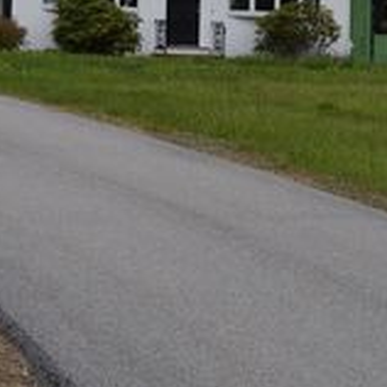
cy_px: 11
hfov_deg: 15.3
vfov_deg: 15.2
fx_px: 1429
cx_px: 83
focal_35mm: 113
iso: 100
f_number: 8
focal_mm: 28
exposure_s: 1/250
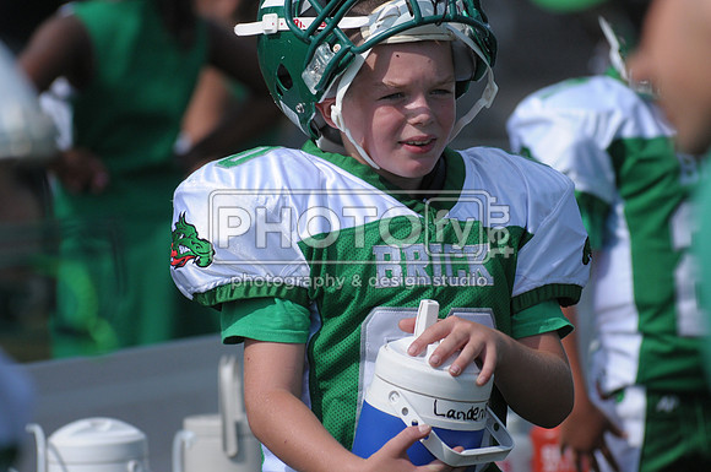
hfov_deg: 6.9
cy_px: 236
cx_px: 356
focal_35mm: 300
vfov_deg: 4.6
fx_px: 5917
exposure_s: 1/6400
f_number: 4
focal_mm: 200
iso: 640
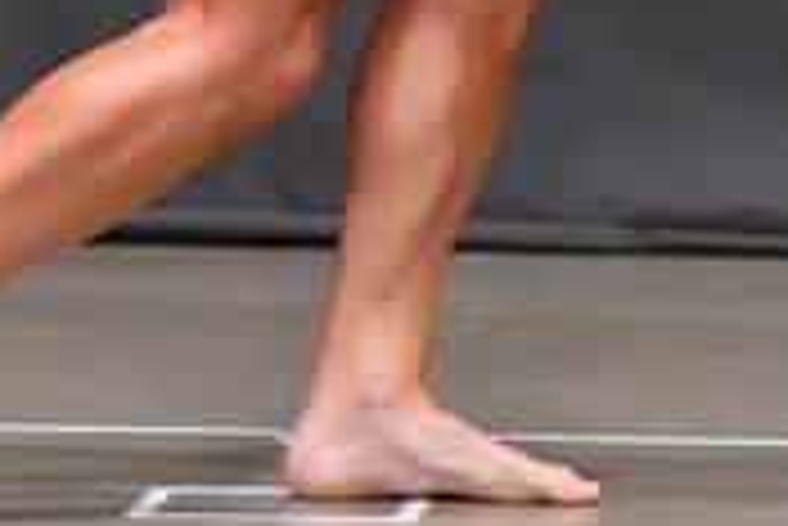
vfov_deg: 1.4
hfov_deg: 2.1
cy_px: -517
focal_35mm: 995
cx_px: 362
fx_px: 21797
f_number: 5.6
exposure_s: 1/400
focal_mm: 150
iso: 6400
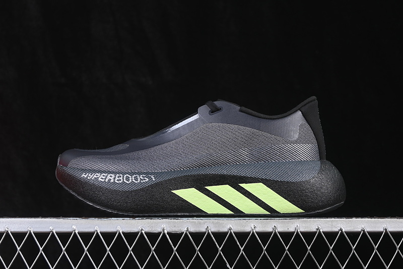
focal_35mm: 75
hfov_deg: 27.0
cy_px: 134
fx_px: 839
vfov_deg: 18.2
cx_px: 202
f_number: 6.3
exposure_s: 1/60
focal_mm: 50
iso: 160
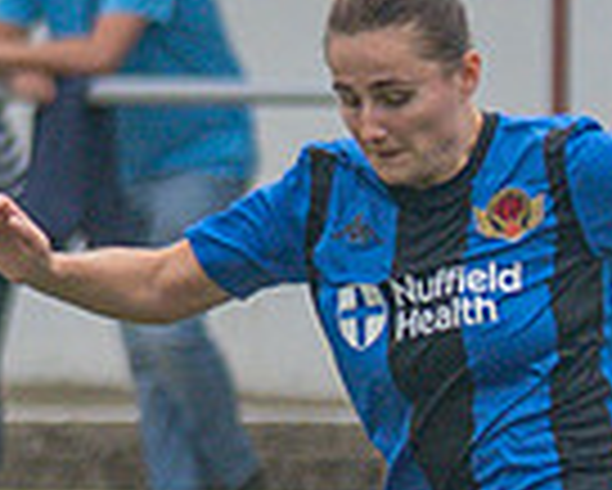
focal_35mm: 2503
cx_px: -408
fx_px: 45369
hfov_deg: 0.8
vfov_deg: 0.6
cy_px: 681
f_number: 4
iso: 320
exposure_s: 1/1000
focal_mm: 180
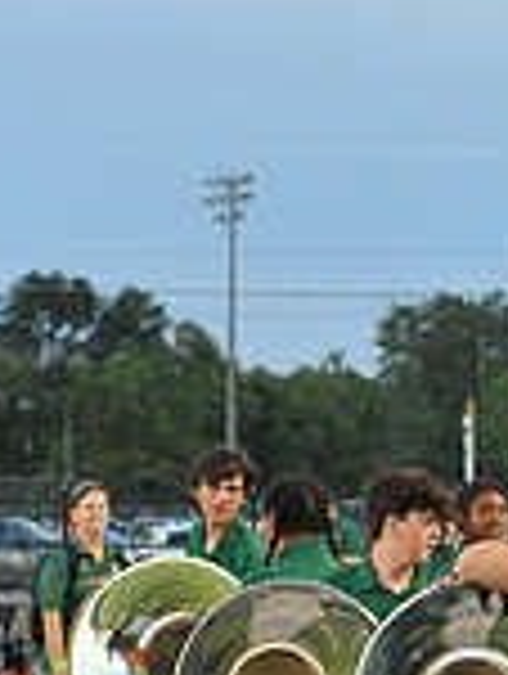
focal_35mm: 297
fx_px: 5795
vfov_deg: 6.6
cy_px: 850
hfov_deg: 4.9
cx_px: 1119
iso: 1000
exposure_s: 1/100
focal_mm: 80
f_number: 6.3
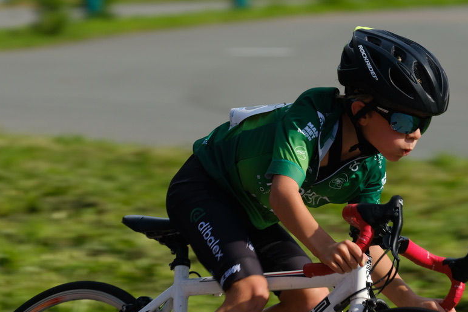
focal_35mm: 323
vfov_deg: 4.3
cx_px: 199
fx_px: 4200
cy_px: 172
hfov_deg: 6.4
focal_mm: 153.3
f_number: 5.6
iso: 200
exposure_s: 1/250
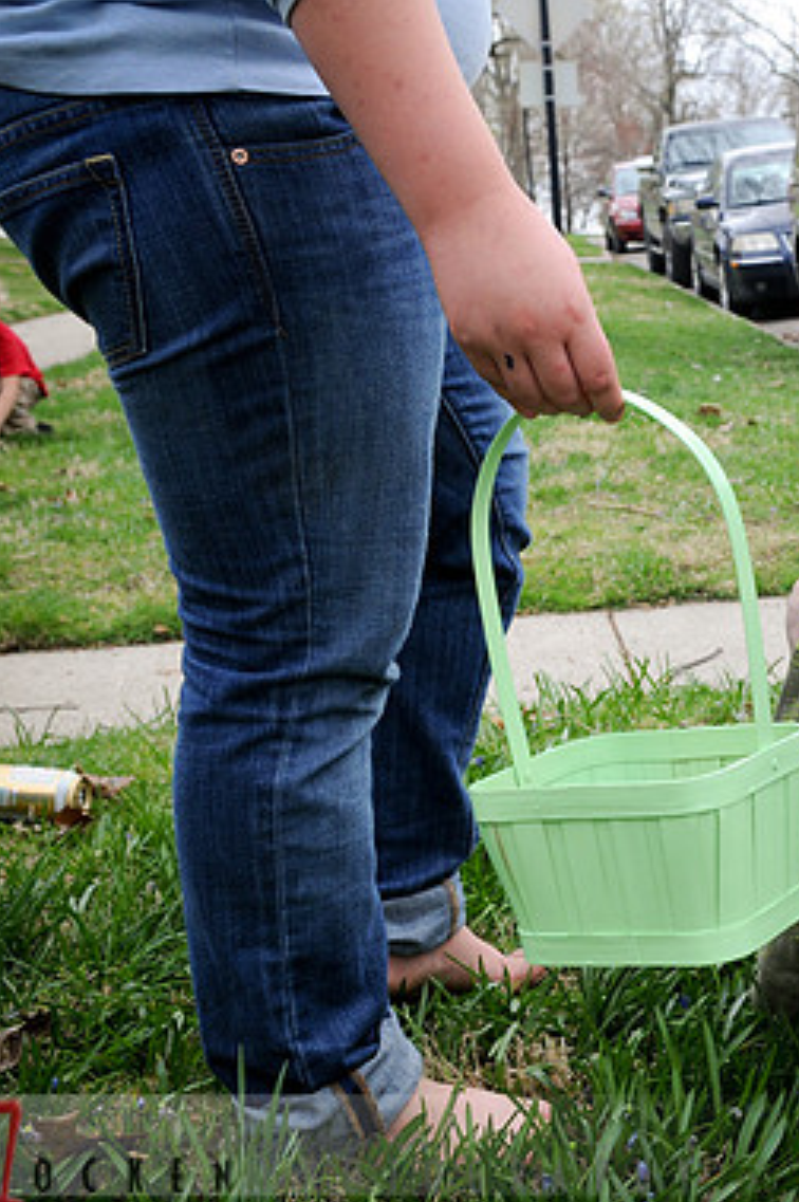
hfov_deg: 24.4
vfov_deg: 37.7
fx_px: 1760
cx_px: 802
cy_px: 607
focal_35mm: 53
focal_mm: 23
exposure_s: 1/125
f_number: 6.3
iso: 200
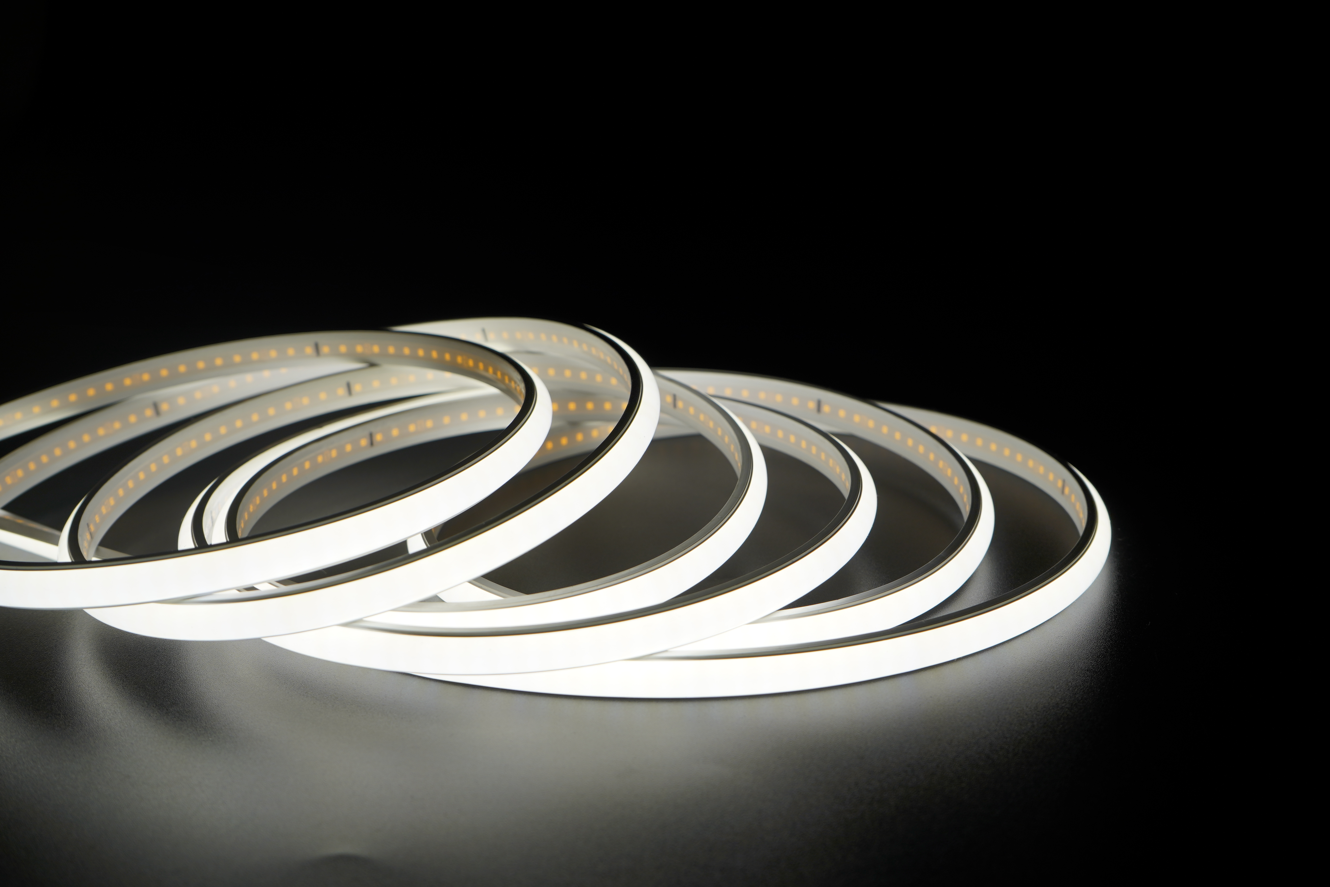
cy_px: 444
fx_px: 1588
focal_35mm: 43
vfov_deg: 31.2
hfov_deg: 45.4
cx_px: 665
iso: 100
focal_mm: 43
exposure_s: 1/200
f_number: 8
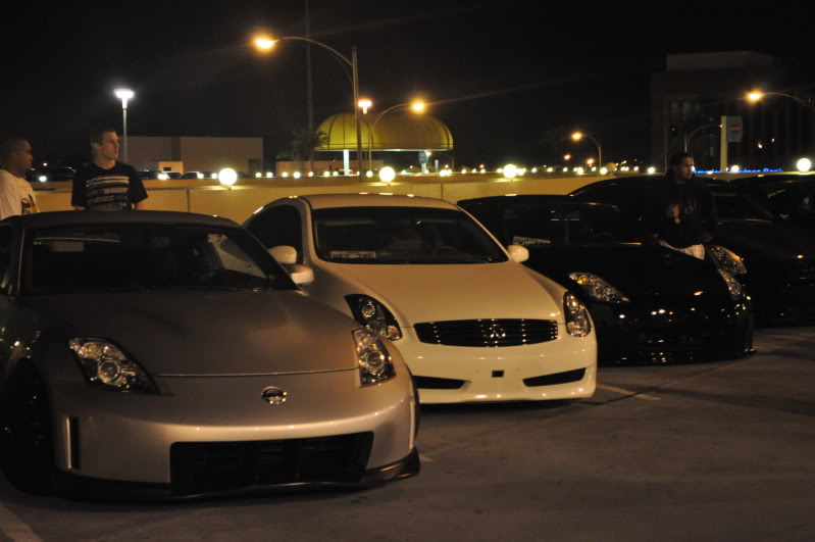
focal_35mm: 78
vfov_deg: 17.5
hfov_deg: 26.0
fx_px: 1764
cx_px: 408
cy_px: 271
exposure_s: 1/15
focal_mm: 52
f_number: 5.6
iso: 3200
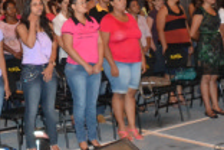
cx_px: 95
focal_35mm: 96
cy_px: -28
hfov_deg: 21.2
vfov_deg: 13.9
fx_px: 597
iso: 3200
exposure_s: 1/60
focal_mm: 20
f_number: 3.5
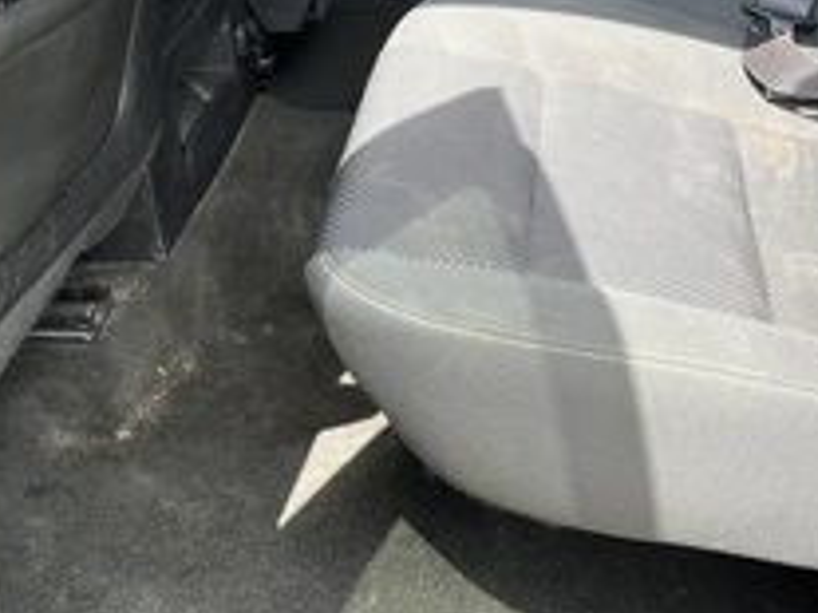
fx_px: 1323
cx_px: 561
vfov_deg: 25.7
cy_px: 142
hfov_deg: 34.0
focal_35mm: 56
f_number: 1.8
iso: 20
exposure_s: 1/193
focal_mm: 3
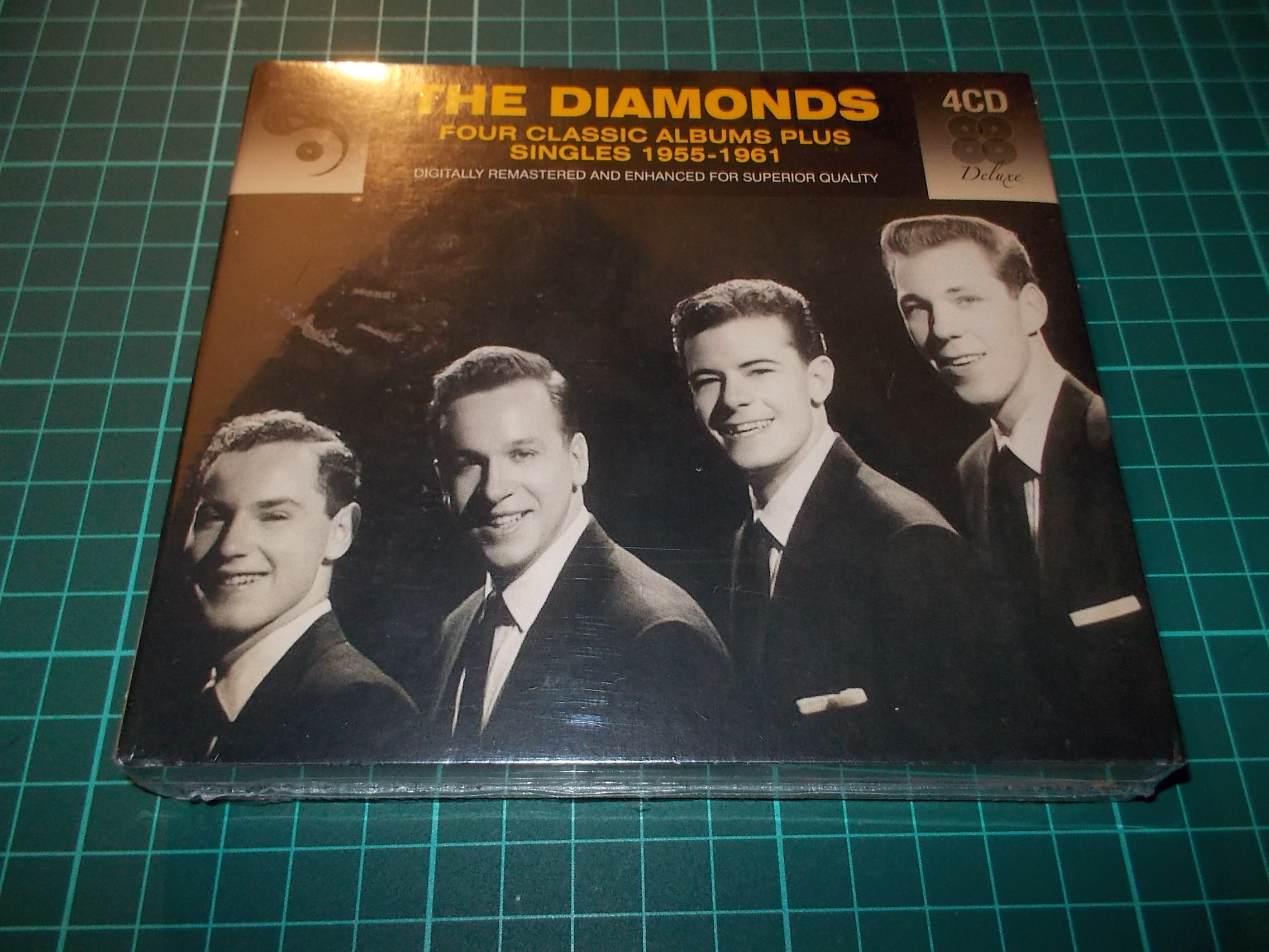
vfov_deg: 48.2
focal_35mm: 29
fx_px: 1063
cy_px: 476
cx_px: 634
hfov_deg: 61.7
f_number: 3.3
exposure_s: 1/30
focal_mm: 4.1
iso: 200
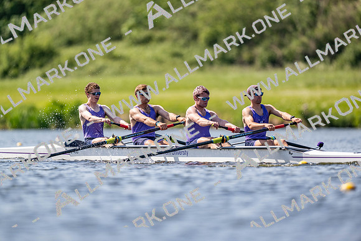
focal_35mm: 600
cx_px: 180
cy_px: 120
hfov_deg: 3.4
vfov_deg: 2.3
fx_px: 6014
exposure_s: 1/2500
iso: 360
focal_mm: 600
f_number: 4
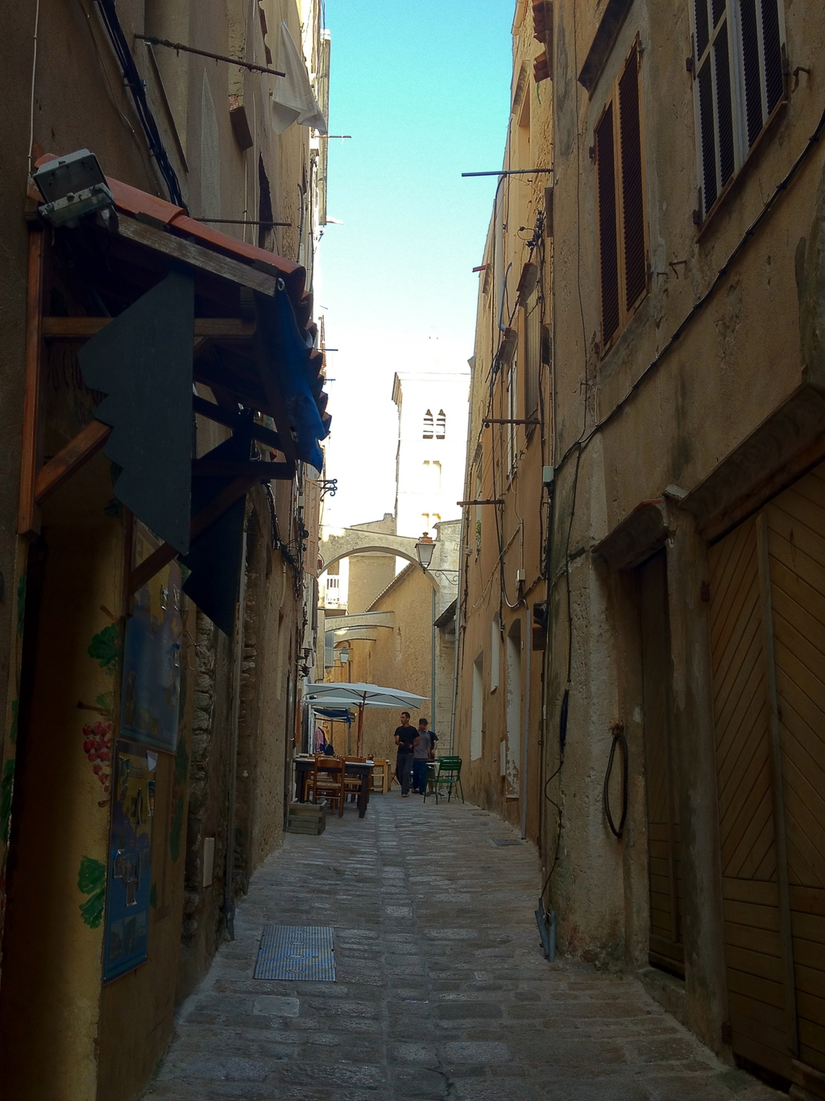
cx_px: 366
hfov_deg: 35.1
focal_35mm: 41
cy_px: 628
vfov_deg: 45.7
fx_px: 1303
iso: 100
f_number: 2.4
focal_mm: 4.28
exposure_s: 1/120
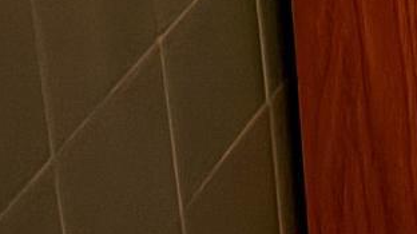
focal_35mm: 186
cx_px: 1068
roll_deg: +1.6
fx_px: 2055
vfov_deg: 5.8
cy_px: -630
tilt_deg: -14.5
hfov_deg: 9.9
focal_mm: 5.96
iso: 1600
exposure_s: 1/9
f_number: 1.6
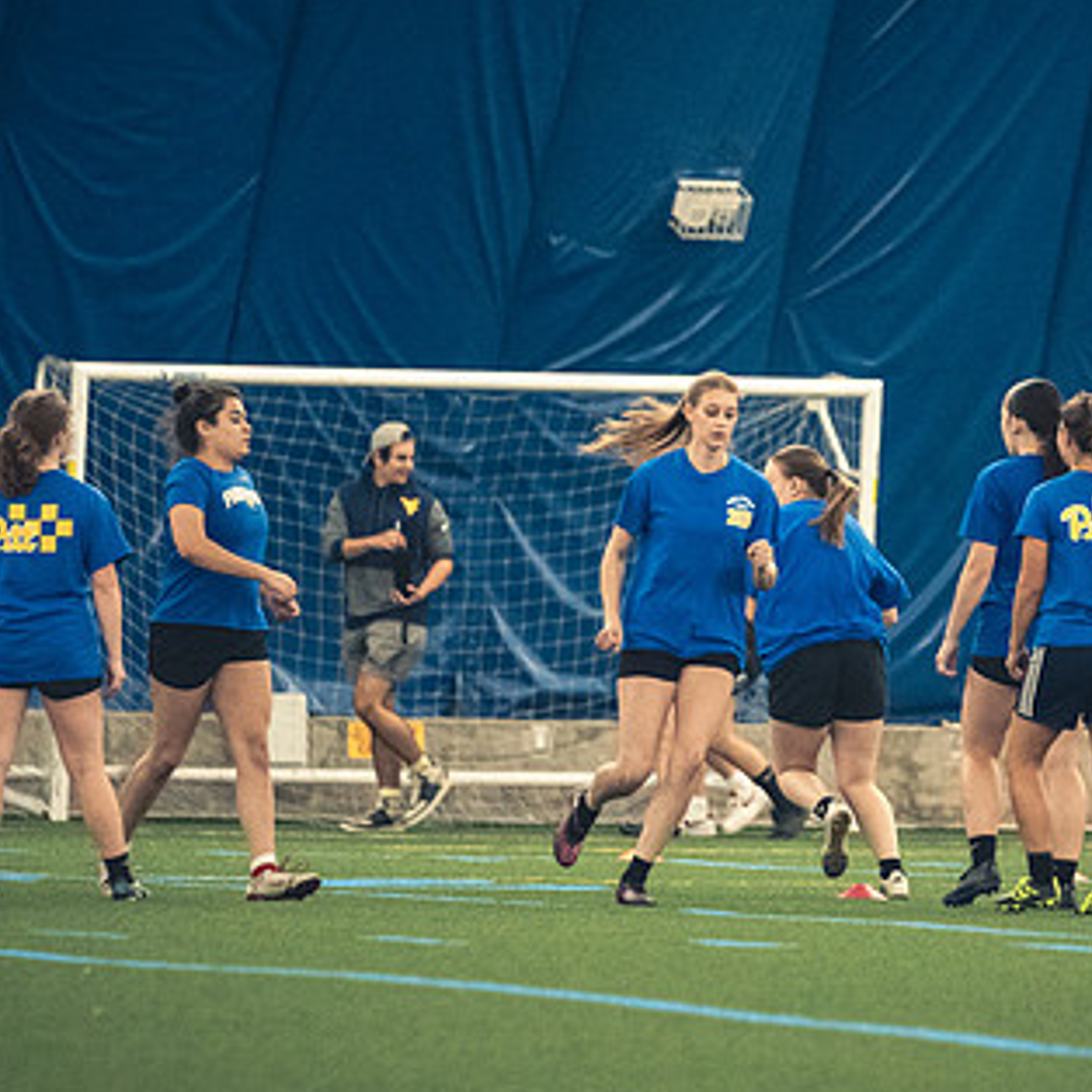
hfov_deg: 3.7
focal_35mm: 471
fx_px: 16810
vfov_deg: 3.7
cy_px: 567
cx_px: 730
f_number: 2.8
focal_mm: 200
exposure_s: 1/500
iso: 11400
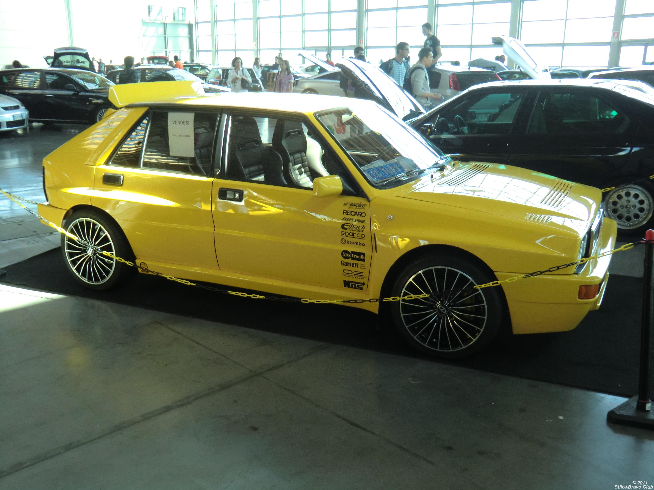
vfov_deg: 41.8
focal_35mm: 34
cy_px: 245
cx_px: 327
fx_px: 642
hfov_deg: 54.0
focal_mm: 6.1
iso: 200
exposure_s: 1/60
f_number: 3.6
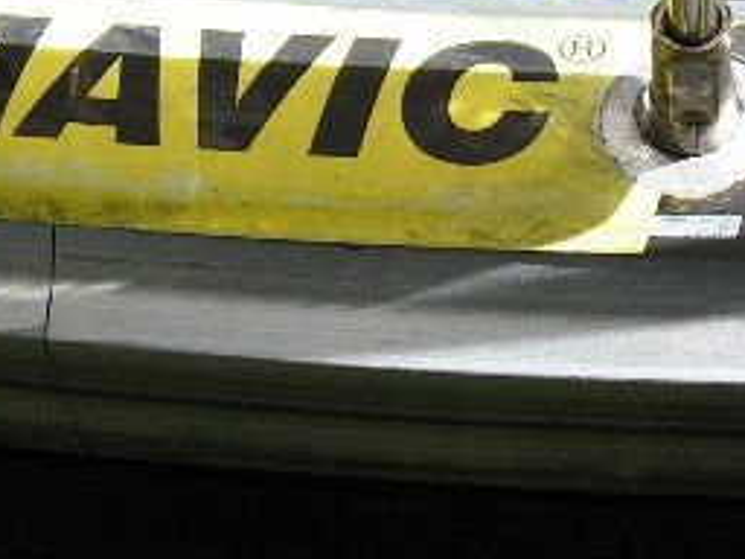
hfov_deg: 21.0
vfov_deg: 16.4
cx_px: 754
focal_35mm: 90
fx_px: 1937
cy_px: 215
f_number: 4.8
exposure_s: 1/125
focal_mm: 6
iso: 64
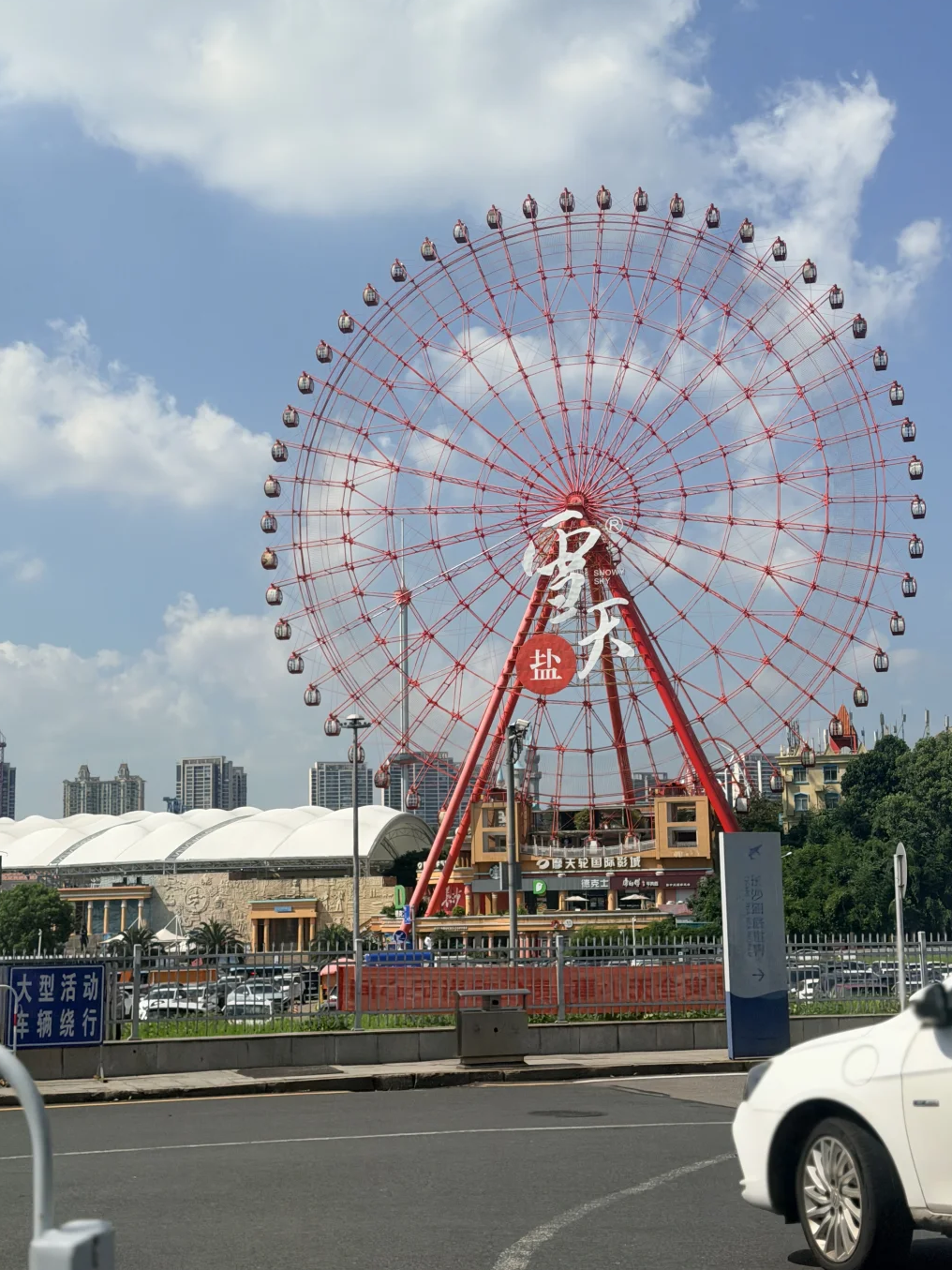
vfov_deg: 37.5
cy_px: 624
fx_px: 1870
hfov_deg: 28.6
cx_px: 471
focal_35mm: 51
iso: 64
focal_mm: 6.76
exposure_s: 1/3378
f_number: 1.78
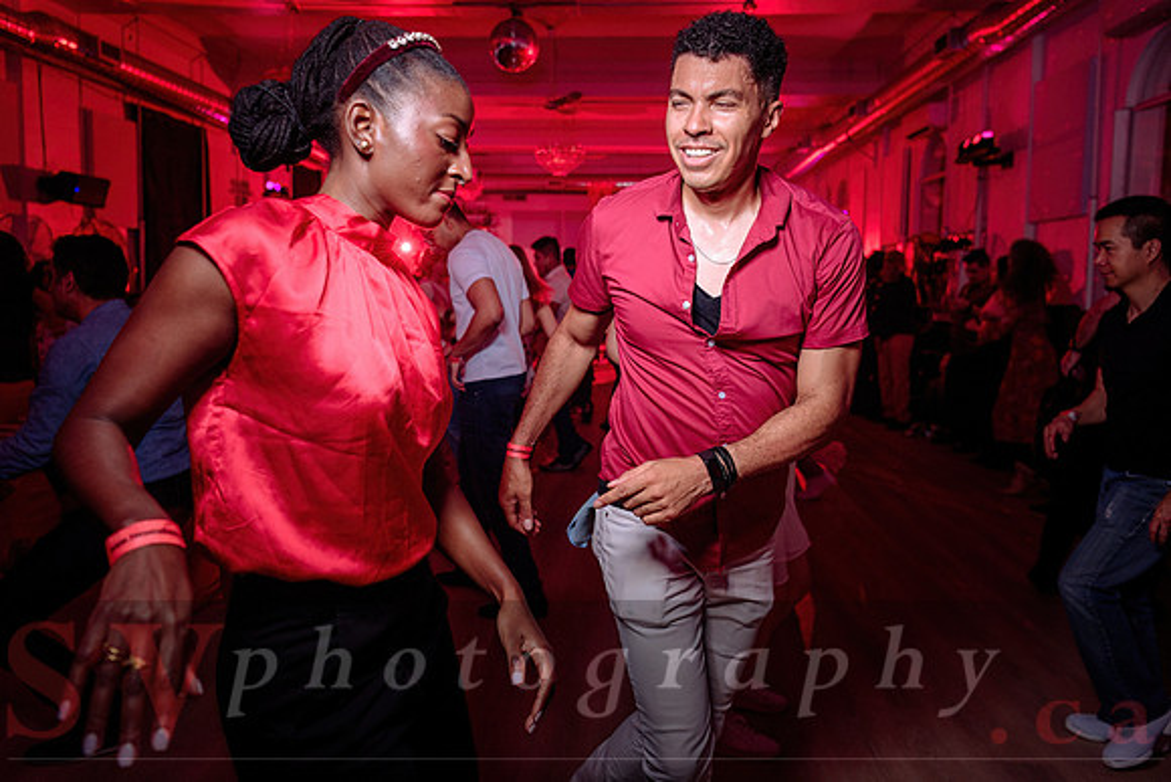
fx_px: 861
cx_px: 586
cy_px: 351
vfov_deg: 48.7
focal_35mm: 26
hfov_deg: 68.4
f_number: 2.8
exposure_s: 1/50
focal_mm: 24
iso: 800
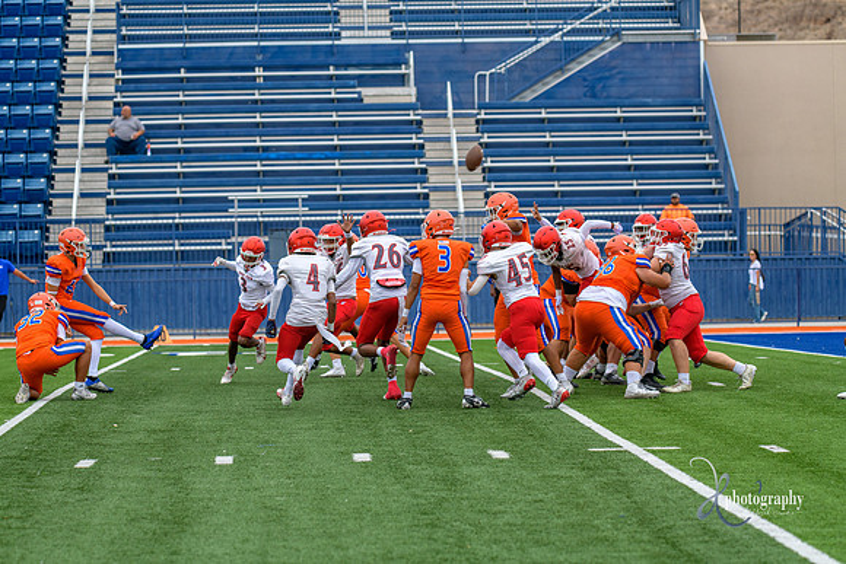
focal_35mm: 120
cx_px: 423
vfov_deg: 11.4
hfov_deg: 17.1
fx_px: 2821
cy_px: 282
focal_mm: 120
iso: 450
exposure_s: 1/1000
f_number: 3.5
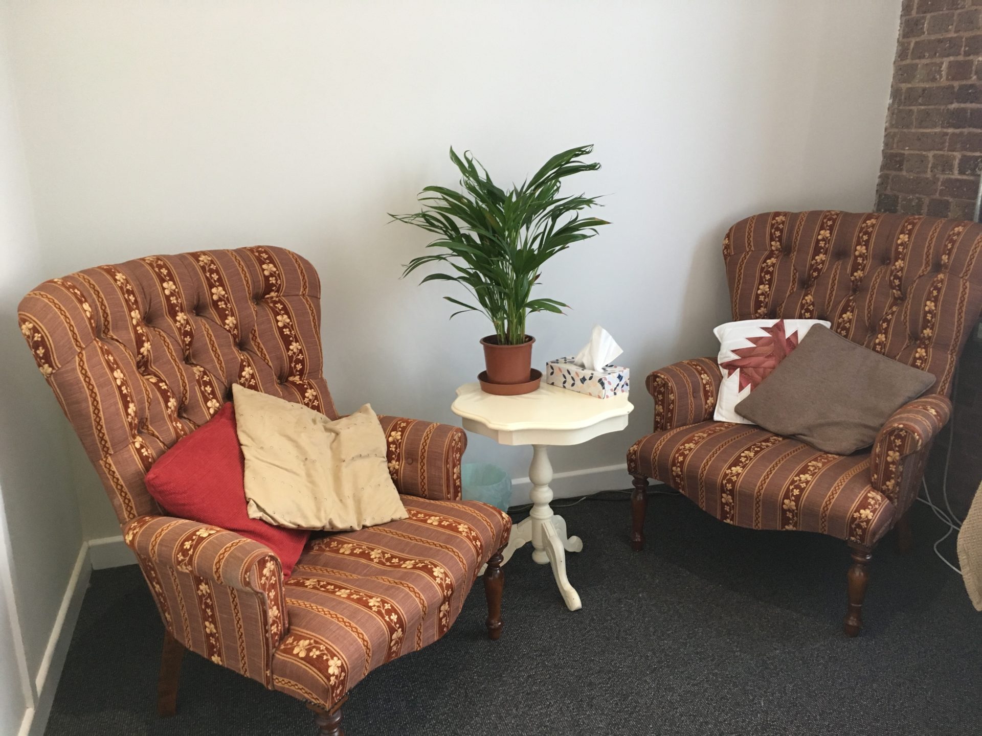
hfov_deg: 61.7
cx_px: 491
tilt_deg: -17.1
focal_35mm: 29
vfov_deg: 48.2
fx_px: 823
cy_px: 368
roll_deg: +0.5
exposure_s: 1/33
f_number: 2.2
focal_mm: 4.15
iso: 160
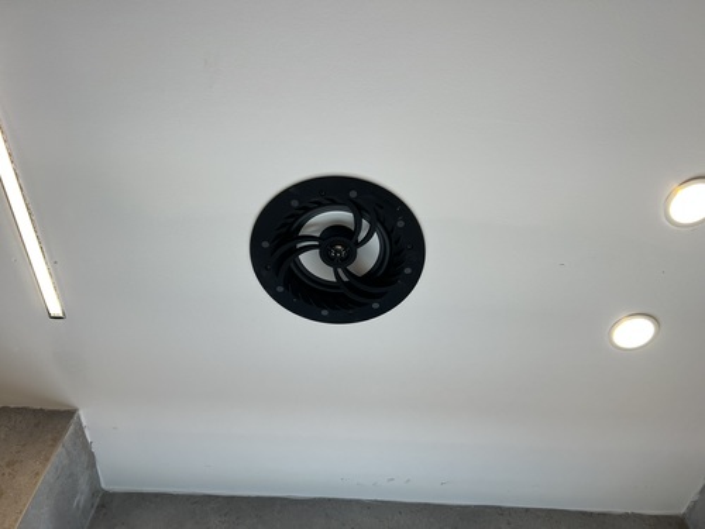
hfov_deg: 67.3
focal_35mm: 26
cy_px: 264
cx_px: 352
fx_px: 530
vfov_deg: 53.1
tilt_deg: +55.6
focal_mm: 5.7
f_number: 1.5
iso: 40
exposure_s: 1/121
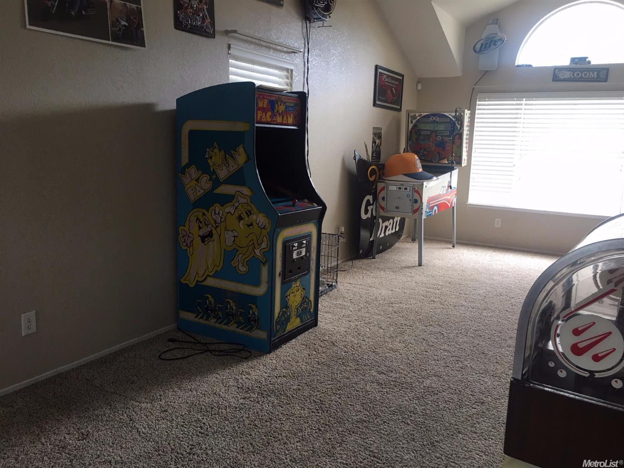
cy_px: 234
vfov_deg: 48.2
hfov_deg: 61.7
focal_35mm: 29
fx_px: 523
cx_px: 312
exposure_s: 1/15
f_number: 2.2
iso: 25
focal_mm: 4.15
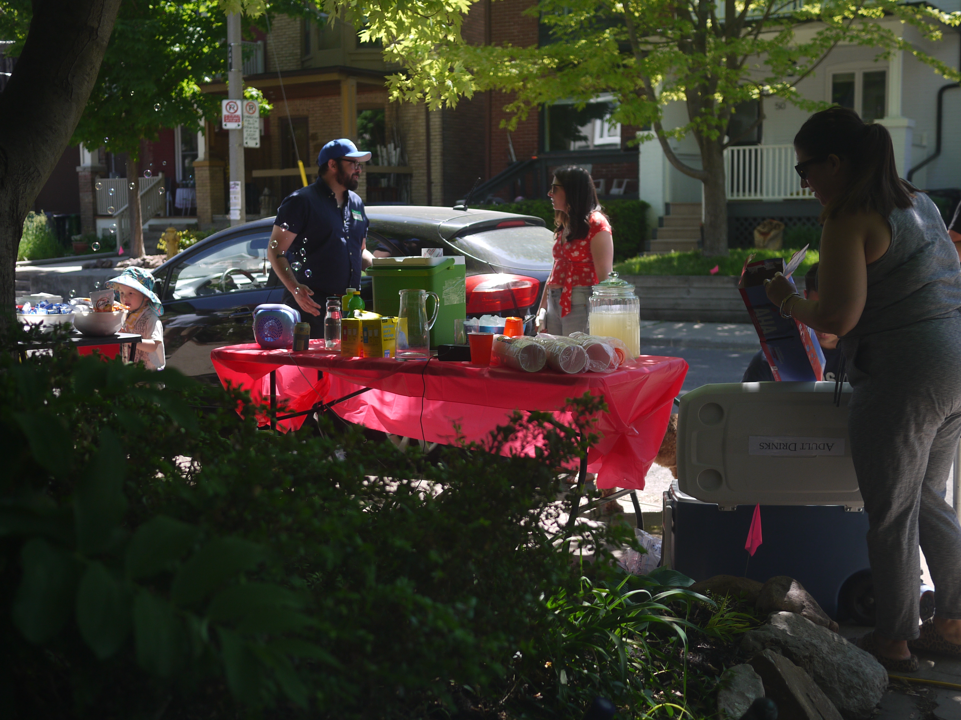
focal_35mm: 45
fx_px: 1249
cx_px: 470
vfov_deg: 32.2
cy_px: 344
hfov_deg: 42.1
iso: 100
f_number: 2
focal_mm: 20
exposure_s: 1/1300
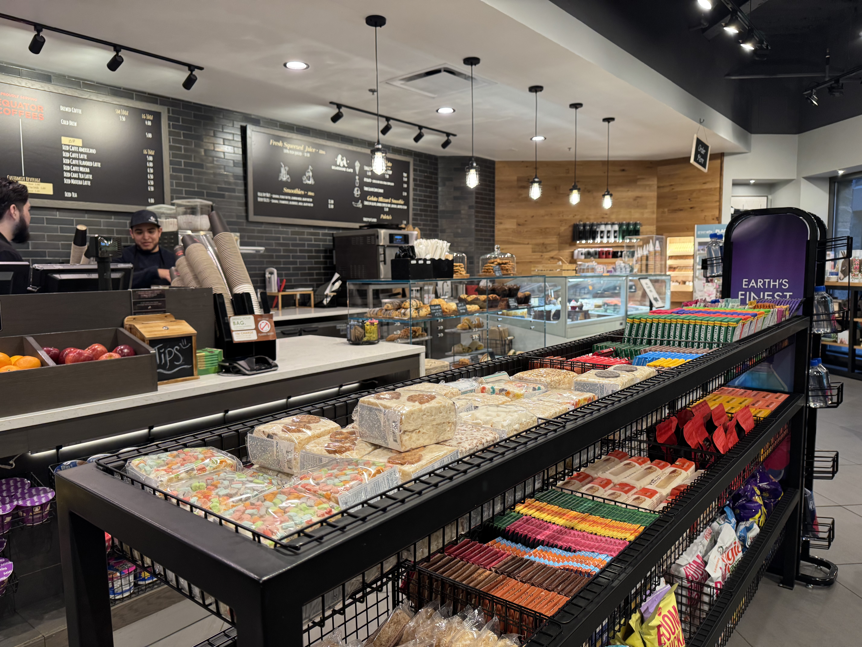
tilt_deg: -5.9
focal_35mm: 24
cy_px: 324
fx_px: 598
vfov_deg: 56.8
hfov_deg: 71.6
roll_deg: +0.9
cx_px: 431
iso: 200
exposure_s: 1/120
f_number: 1.78
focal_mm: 6.76
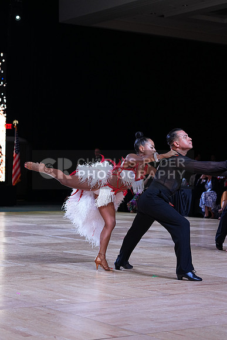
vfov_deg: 25.1
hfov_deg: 16.9
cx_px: 114
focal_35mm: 81
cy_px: 170
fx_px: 766
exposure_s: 1/500
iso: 1250
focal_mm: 81
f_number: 4
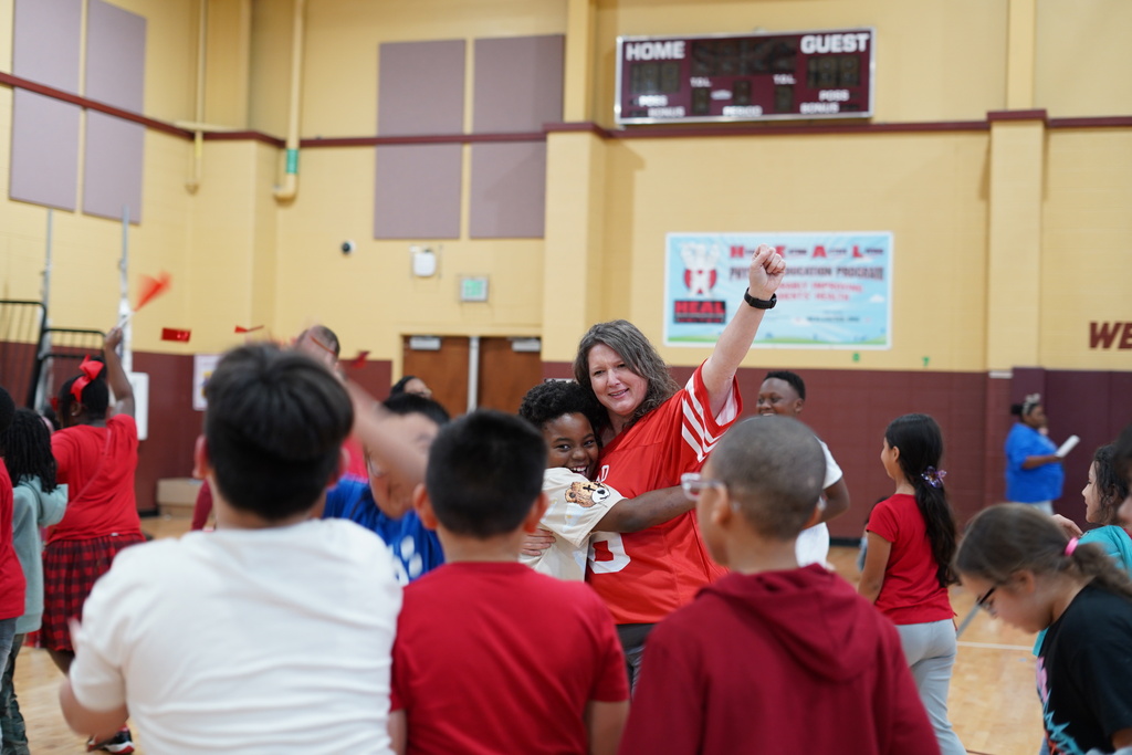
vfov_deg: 27.0
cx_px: 566
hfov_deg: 39.6
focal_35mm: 50
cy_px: 378
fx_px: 1572
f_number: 2.5
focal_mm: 50
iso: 1000
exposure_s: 1/100
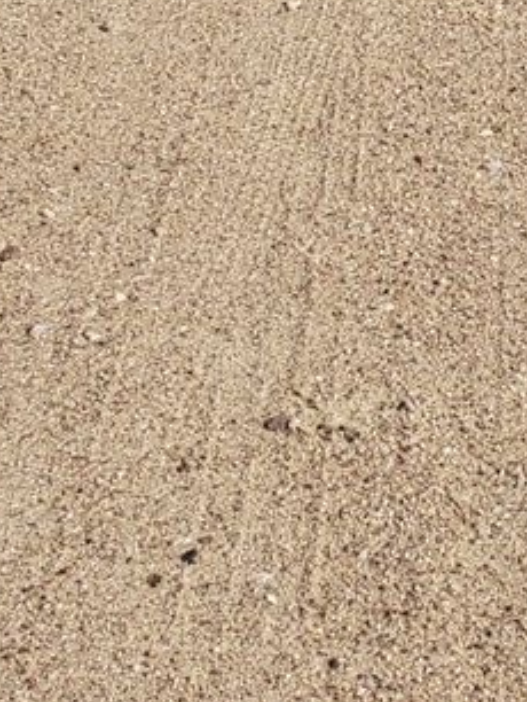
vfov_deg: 12.3
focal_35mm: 141
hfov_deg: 10.5
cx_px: 461
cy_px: -732
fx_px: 2858
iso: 100
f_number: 1.9
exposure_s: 1/1700
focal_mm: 5.52
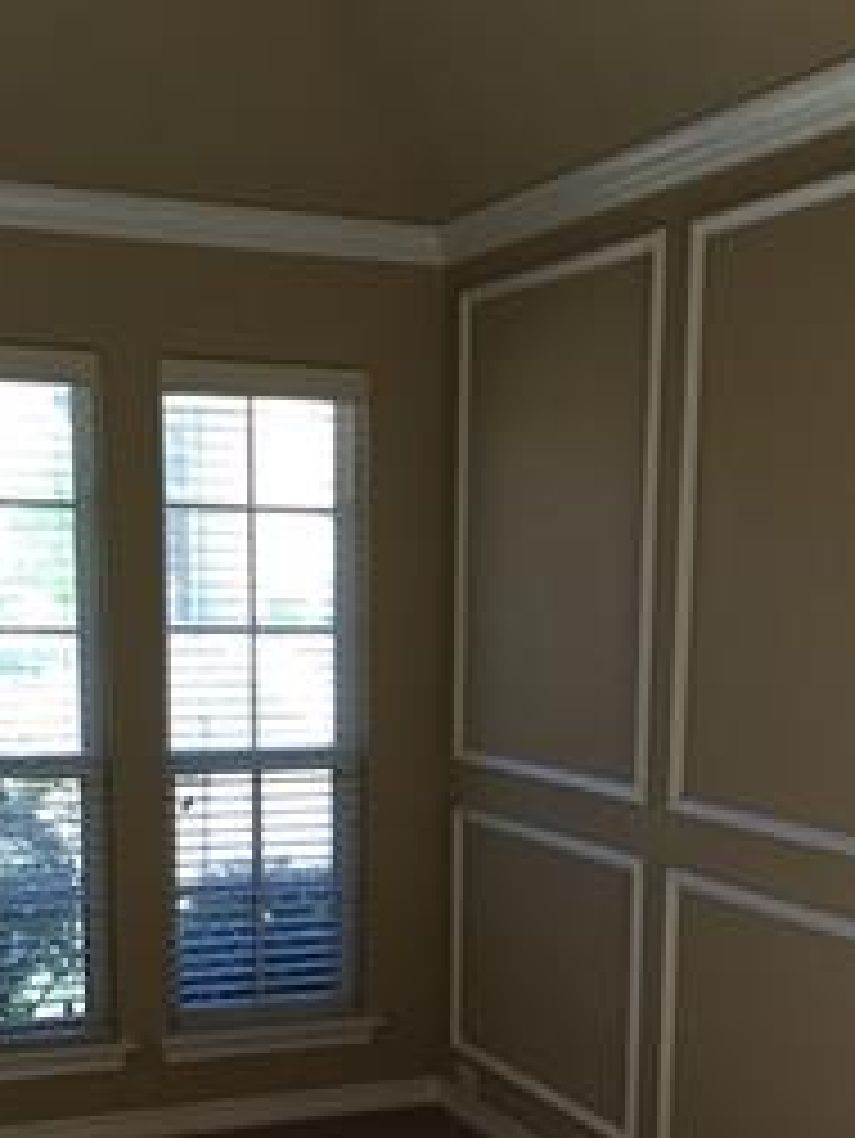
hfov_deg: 26.5
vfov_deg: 33.7
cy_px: 936
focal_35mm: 55
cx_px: 504
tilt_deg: -8.8
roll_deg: +0.6
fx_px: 1810
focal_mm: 4.15
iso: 125
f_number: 2.2
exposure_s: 1/30
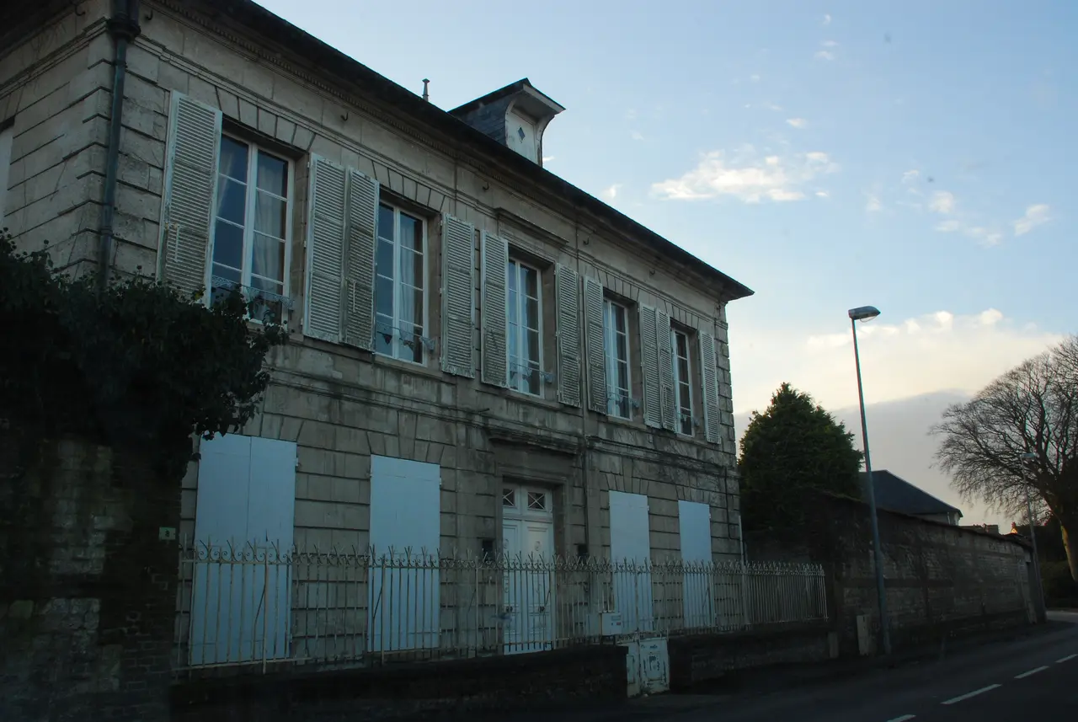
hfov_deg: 57.2
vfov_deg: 40.1
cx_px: 539
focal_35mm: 33
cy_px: 361
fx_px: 989
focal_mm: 22
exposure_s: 1/25
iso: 360
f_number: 10
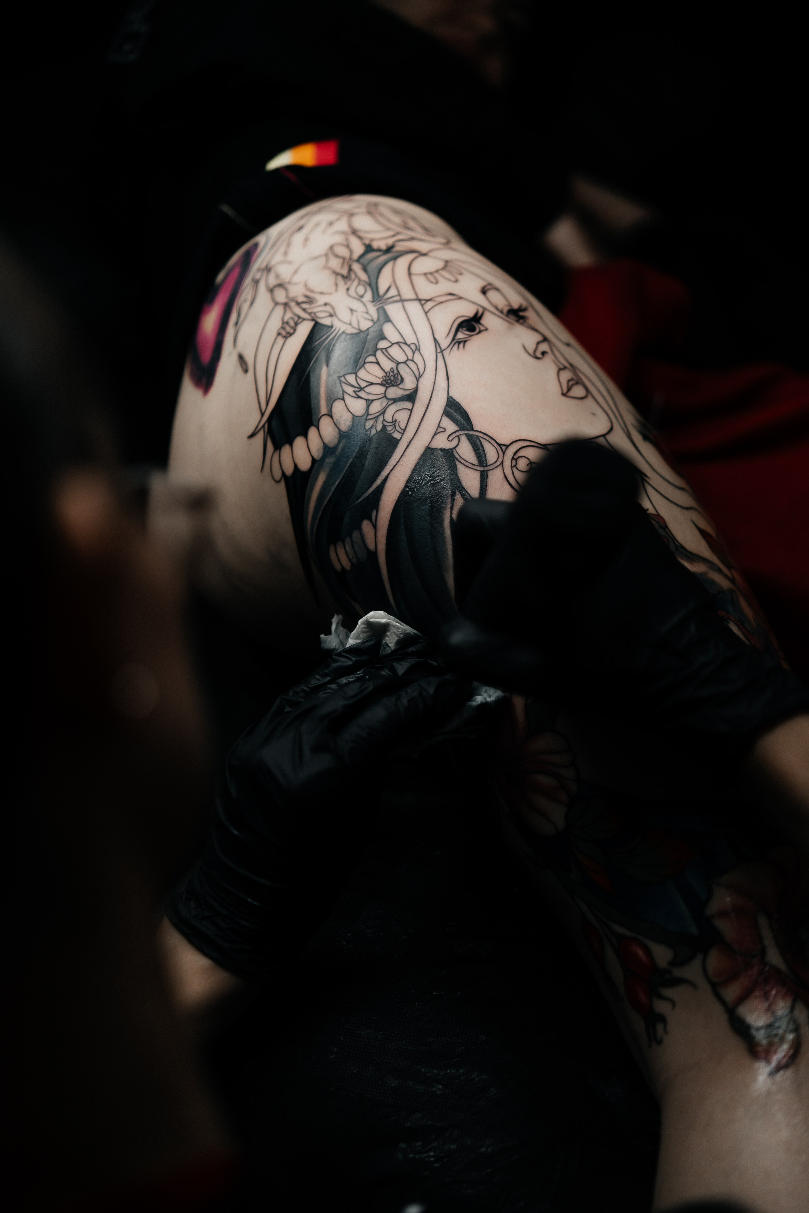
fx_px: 1517
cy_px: 606
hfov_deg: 29.9
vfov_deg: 43.6
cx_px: 404
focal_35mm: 45
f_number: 1.8
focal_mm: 45
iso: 500
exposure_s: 1/1250
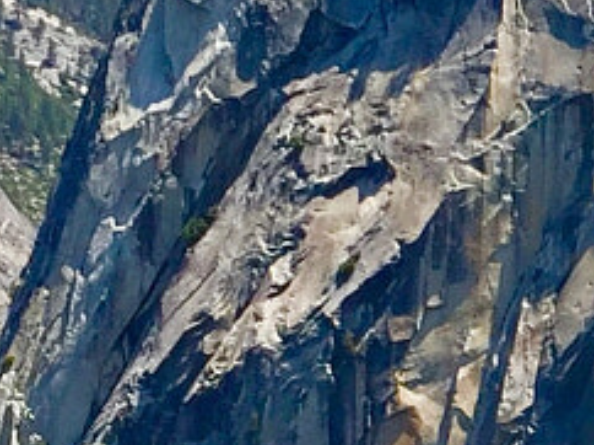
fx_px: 3291
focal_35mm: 192
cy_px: 620
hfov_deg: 9.6
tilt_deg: -0.8
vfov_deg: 7.6
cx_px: 1220
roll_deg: -2.1
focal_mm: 4.15
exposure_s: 1/1582
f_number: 2.2
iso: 32
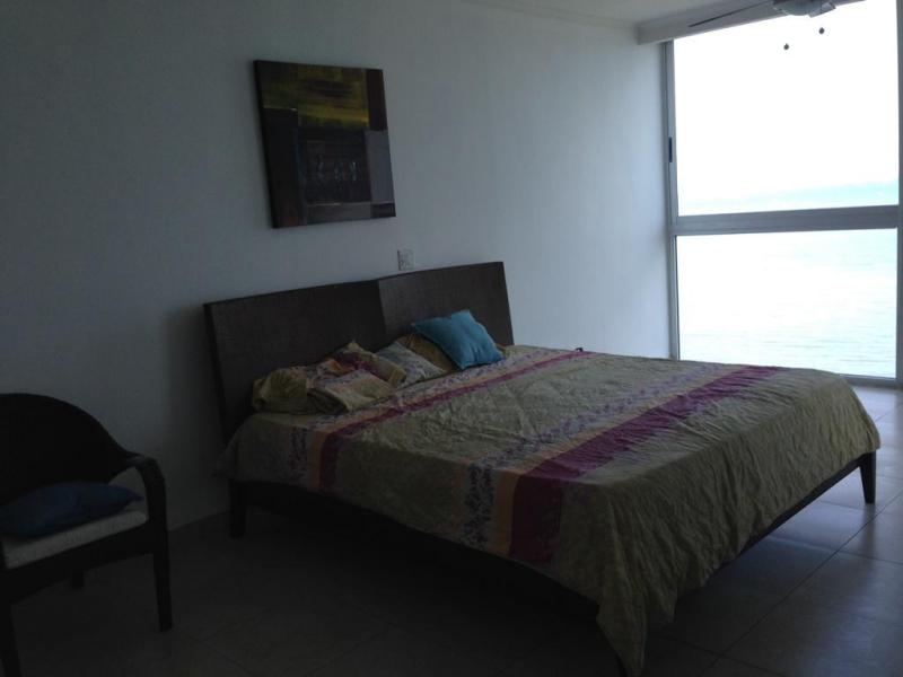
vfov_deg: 42.9
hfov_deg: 55.4
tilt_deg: -9.3
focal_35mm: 33
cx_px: 452
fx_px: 861
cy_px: 338
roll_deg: +4.3
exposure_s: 1/134
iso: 50
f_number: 2.4
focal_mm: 4.12
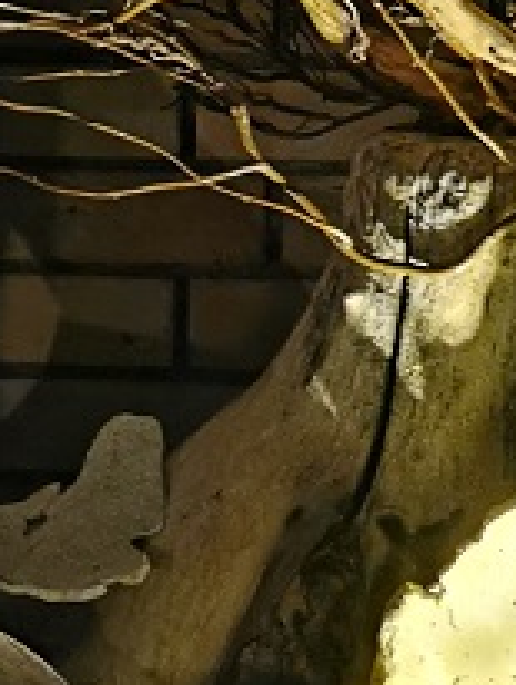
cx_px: 370
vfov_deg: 14.6
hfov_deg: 11.3
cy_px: -110
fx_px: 2598
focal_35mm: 131
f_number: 1.6
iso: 1250
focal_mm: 5.56
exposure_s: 6
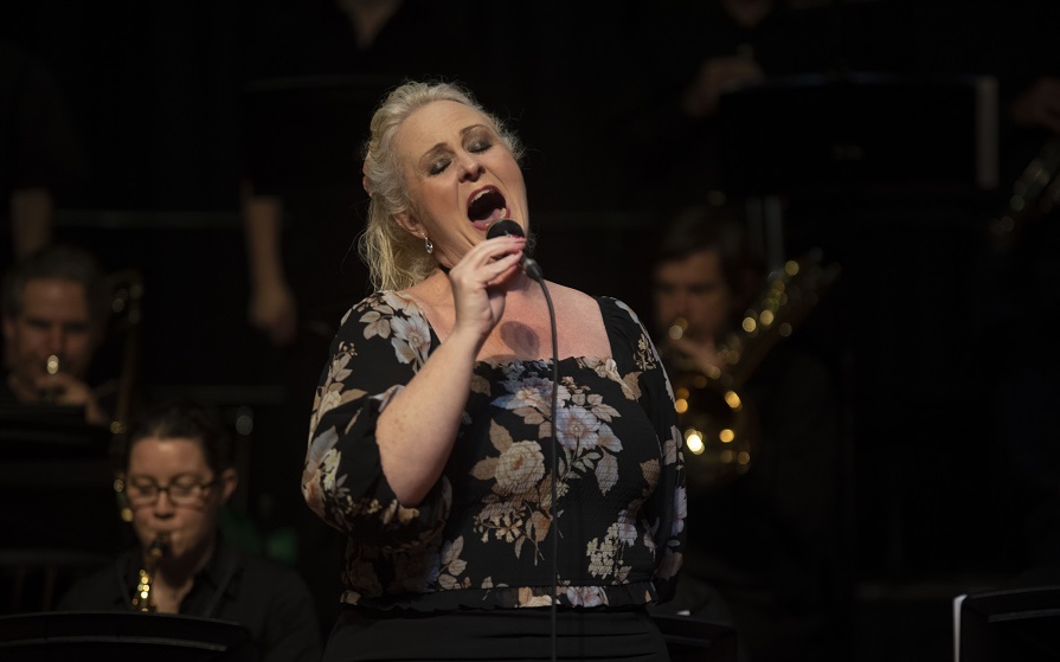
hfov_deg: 10.2
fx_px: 5921
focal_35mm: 205
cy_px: 353
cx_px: 528
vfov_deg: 6.4
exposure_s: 1/500
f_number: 2.8
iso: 1250
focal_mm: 200
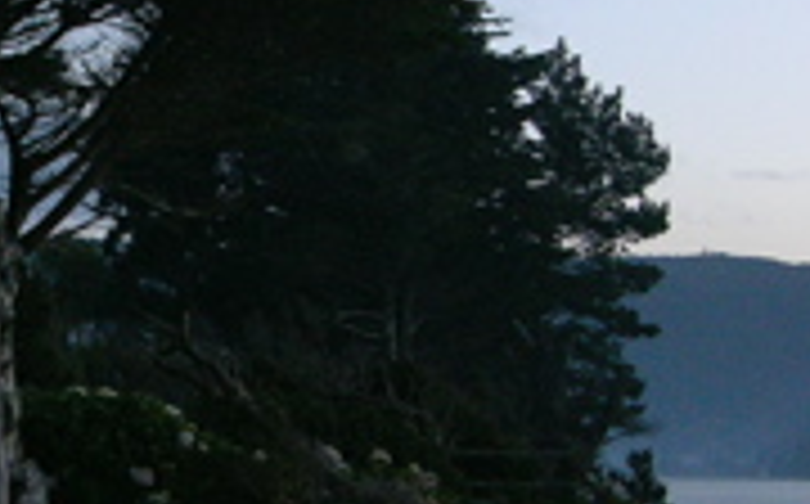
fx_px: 2910
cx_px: -4
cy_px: 396
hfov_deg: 15.5
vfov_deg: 9.9
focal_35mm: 132
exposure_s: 1/60.1
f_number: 2.8
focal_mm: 8.9
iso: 200
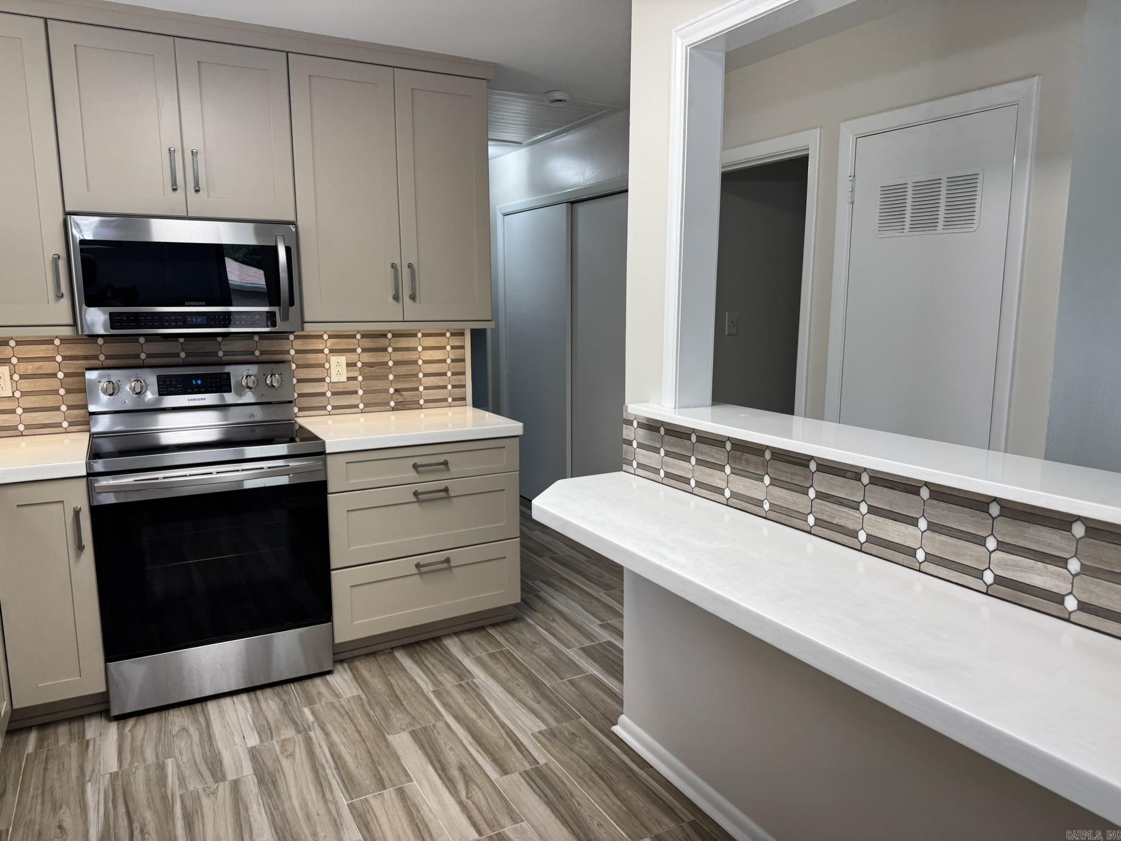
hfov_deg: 71.6
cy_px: 420
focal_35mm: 24
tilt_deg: -9.1
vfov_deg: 56.8
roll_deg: -0.1
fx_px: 777
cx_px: 560
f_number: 1.78
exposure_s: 1/120
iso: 100
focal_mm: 6.76
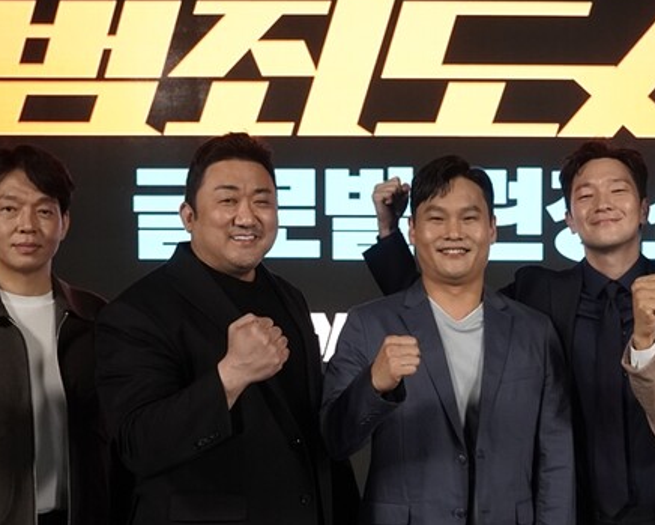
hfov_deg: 31.3
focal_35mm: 60
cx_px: 422
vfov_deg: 25.2
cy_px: 358
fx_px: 1163
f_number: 5
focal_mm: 31
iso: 4000
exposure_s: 1/160
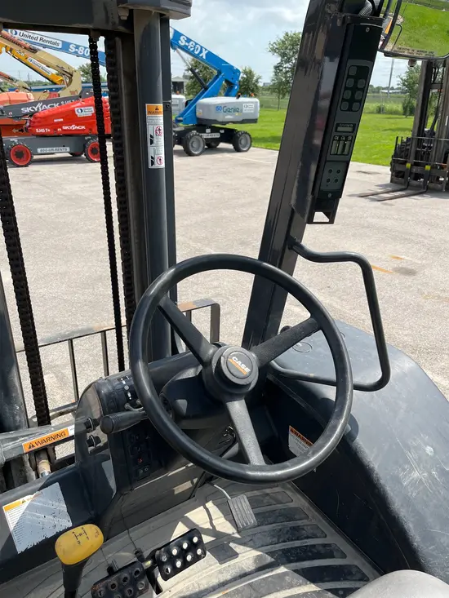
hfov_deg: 53.1
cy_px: 299
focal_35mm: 26
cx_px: 224
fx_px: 450
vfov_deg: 67.3
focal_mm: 5.1
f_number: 1.6
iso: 50
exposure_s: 1/3049
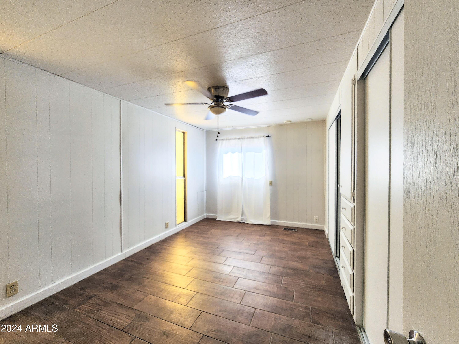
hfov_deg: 106.2
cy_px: 172
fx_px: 172
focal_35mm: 13
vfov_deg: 89.9
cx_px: 230
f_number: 2.2
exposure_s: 1/120
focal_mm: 2.2
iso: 64
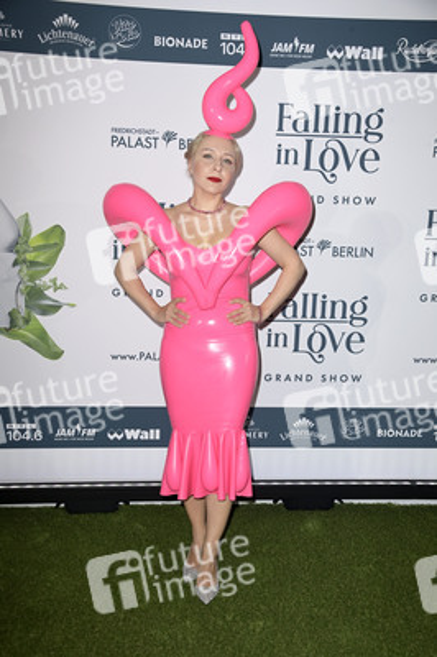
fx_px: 802
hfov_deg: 30.5
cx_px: 218
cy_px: 328
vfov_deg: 44.5
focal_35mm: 44
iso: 640
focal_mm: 44
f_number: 5.6
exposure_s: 1/250
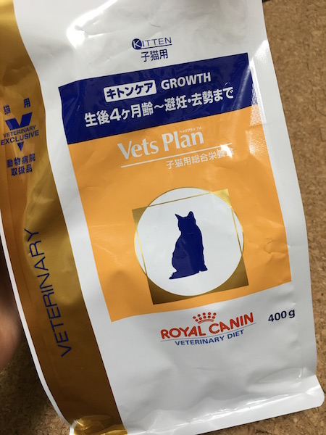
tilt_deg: -61.9
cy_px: 218
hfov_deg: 48.2
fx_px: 364
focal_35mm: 29
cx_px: 163
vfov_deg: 61.7
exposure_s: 1/30
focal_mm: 4.15
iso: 100
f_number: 2.2
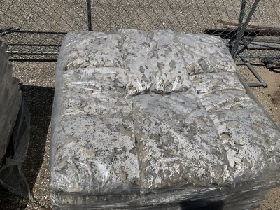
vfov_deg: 48.2
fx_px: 235
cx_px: 140
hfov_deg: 61.7
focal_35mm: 29
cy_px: 105
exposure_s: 1/6536
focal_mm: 3
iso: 25
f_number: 1.8
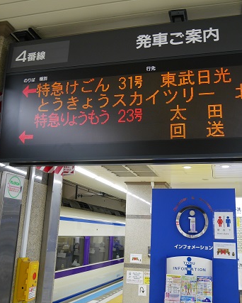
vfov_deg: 47.8
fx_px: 340
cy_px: 136
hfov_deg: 39.1
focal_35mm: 38
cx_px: 137
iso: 400
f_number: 3.5
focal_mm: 13
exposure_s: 1/60
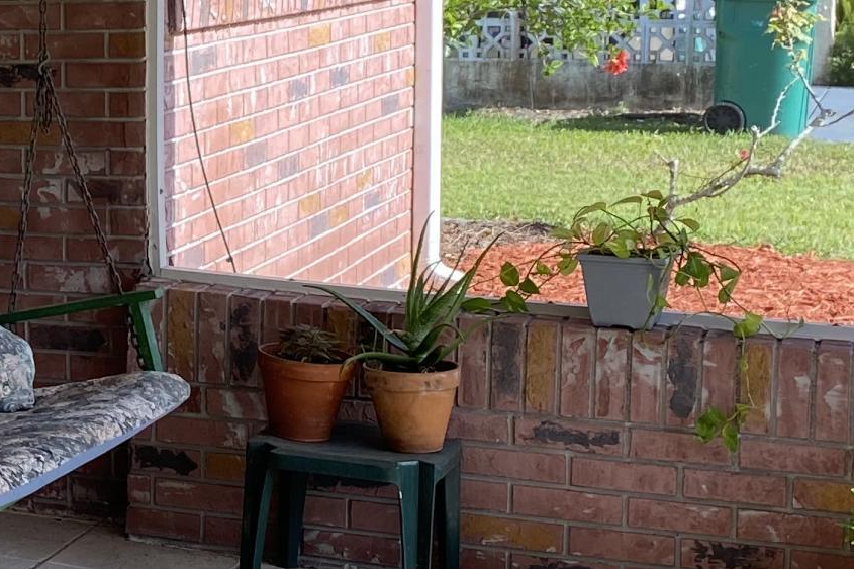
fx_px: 2277
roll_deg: +1.9
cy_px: 183
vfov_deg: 14.2
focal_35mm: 96
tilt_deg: -5.8
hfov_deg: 18.8
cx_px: -418
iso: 32
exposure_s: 1/331
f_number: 1.8
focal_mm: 4.25
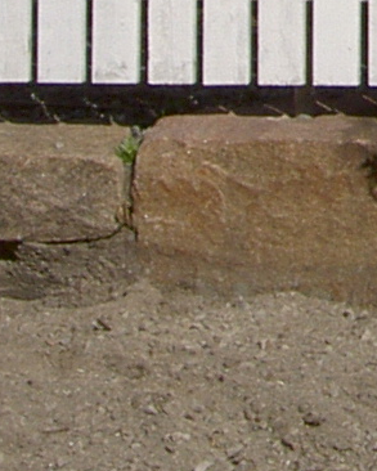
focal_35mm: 325
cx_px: 1203
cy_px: -734
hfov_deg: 4.5
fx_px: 4531
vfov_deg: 5.7
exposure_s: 1/640
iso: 50
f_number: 5.7
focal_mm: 7.7
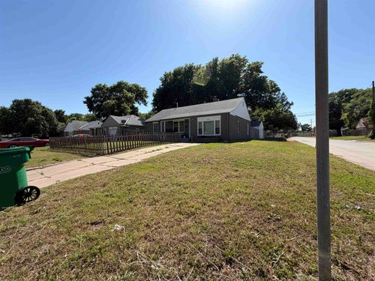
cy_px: 140
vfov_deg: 85.7
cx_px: 188
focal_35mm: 14
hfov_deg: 102.1
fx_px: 152
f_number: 2.2
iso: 20
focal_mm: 2.22
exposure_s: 1/770
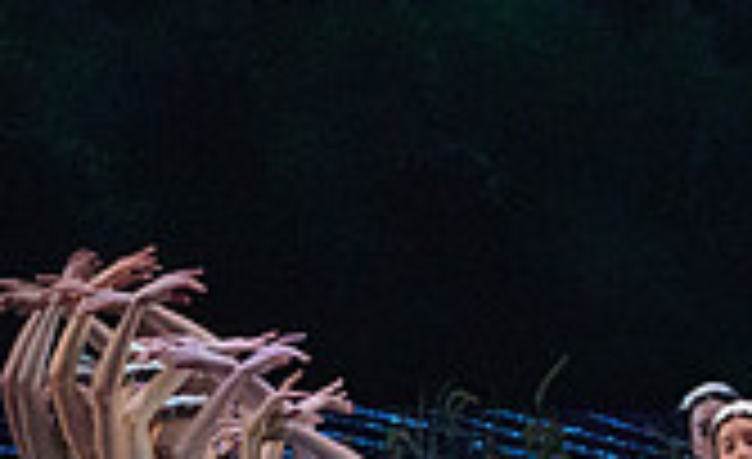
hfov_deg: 2.6
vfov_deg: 1.6
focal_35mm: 819
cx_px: 982
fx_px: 16679
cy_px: 579
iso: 8000
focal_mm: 229
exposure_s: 1/250
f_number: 5.6
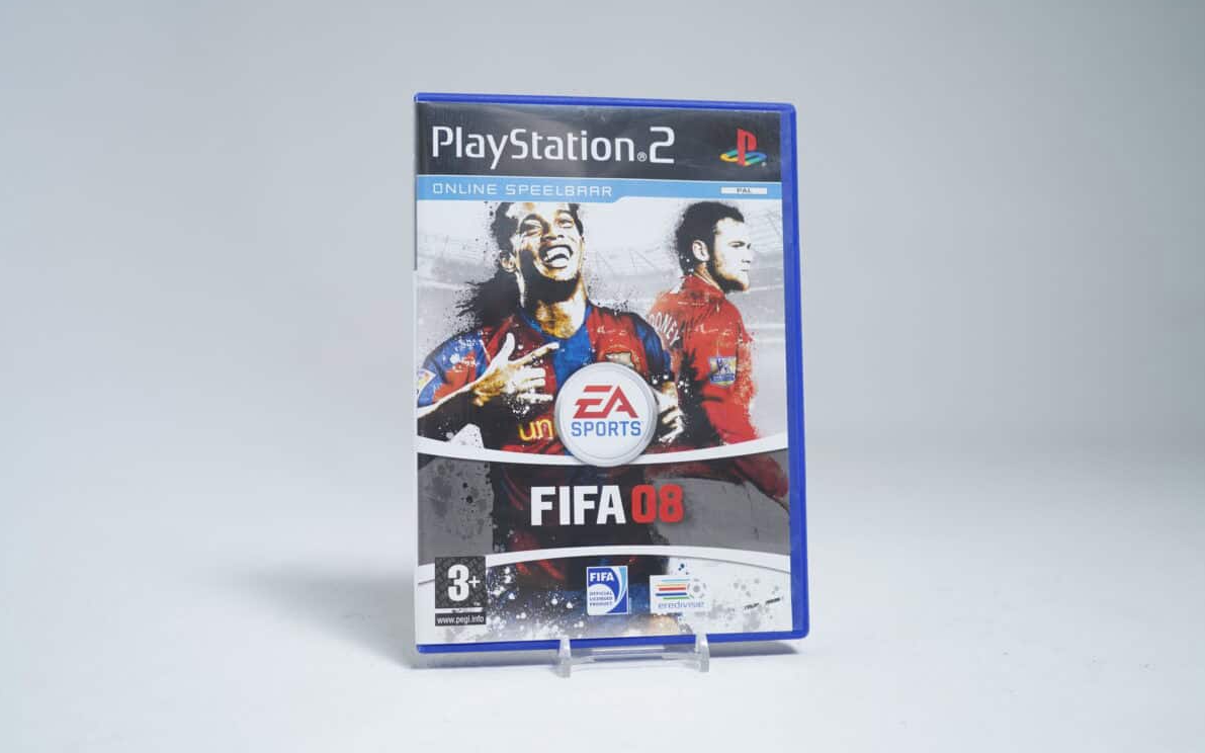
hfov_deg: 51.5
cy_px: 364
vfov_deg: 33.6
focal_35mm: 38
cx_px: 605
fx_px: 1248
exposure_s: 1/30
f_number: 4
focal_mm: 37
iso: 250
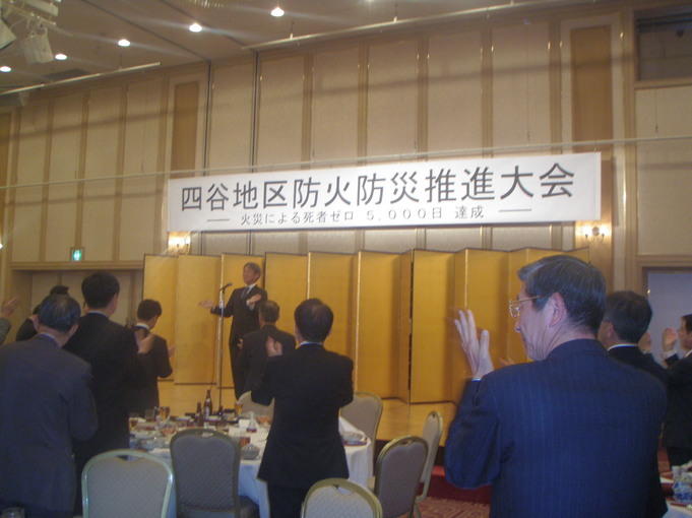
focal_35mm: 38
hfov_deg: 49.0
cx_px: 346
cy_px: 259
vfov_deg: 37.7
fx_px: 759
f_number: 3.5
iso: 160
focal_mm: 6.7
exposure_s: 1/30
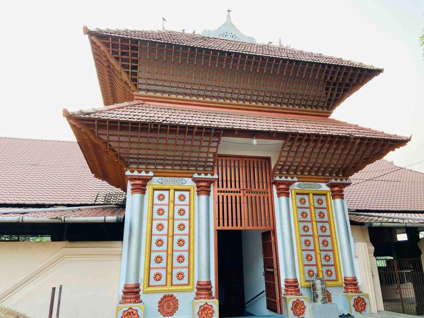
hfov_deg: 67.3
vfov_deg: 53.1
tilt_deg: +17.7
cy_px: 159
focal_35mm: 26
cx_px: 212
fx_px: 318
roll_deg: +0.7
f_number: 1.8
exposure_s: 1/122
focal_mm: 4.25
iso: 40
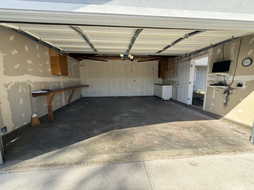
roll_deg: +0.1
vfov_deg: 85.7
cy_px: 95
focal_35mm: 14
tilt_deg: -8.4
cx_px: 127
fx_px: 103
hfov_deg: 102.1
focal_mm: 2.22
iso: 64
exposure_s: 1/312
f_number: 2.2
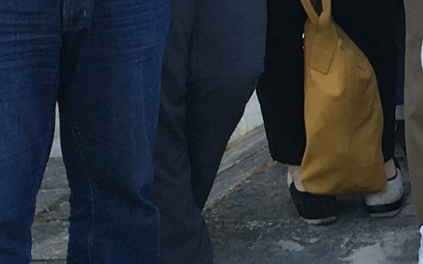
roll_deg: +1.6
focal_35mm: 194
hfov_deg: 10.2
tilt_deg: -6.2
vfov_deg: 6.7
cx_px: 774
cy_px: -105
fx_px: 2236
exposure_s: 1/100
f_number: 2.2
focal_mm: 4.15
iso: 32
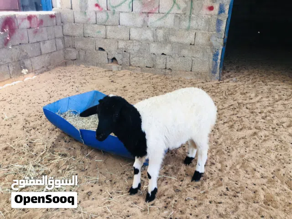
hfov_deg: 63.4
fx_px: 236
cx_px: 146
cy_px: 110
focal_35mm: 28
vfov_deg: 49.7
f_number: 1.8
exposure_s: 1/120
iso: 25
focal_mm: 3.99
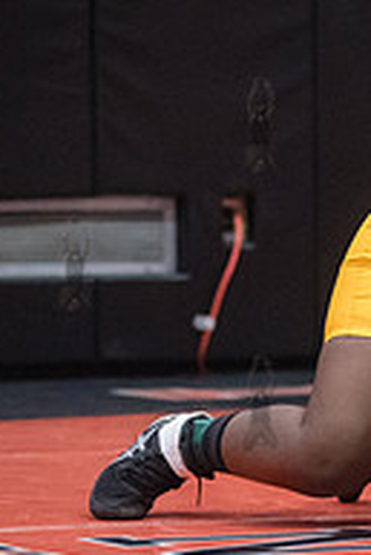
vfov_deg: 6.5
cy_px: 260
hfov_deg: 4.3
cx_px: 630
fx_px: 4876
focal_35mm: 316
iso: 8000
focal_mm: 105
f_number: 3.5
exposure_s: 1/400
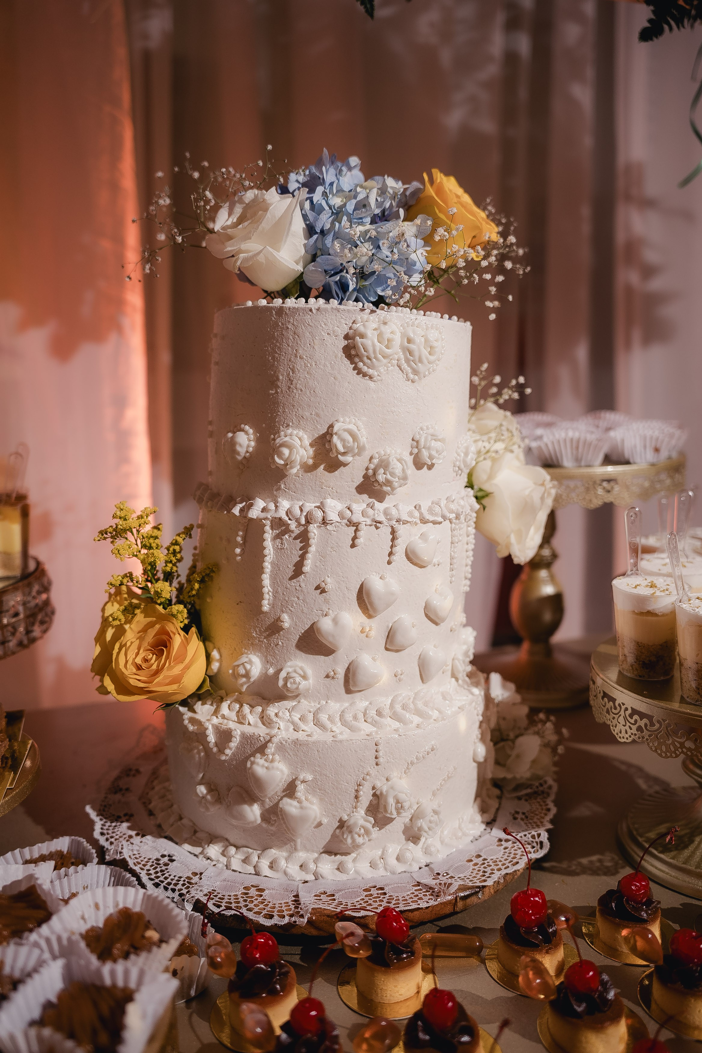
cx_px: 351
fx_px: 918
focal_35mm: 31
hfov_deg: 41.8
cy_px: 526
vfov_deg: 59.7
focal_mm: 31.4
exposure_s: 1/250
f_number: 2.8
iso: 250
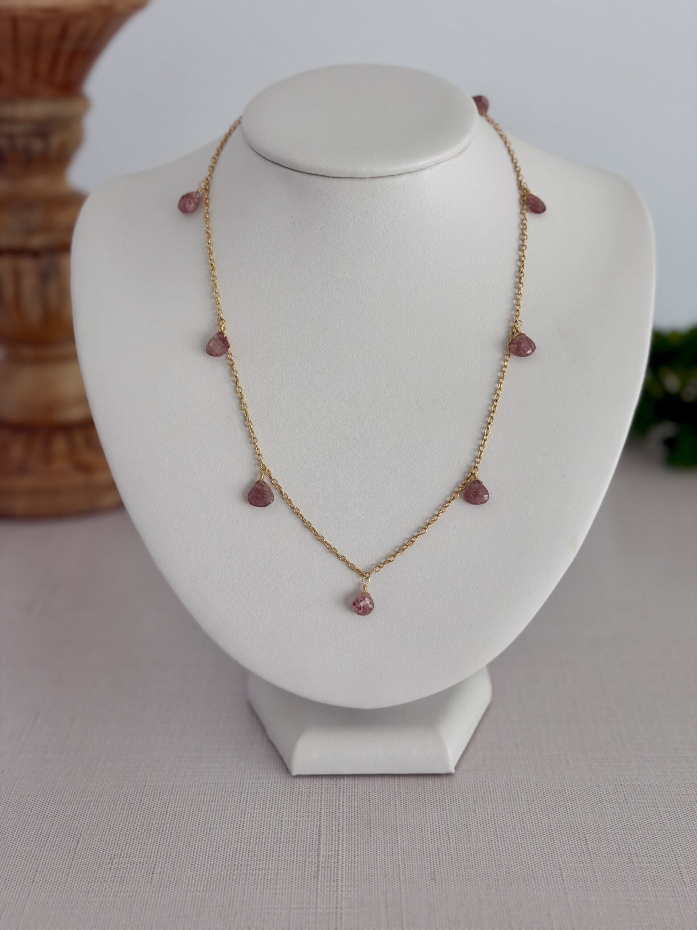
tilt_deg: -22.6
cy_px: 465
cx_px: 348
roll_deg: -1.1
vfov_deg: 39.7
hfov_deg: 30.3
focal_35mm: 48
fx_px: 1289
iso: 64
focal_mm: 6.76
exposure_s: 1/311
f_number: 1.78
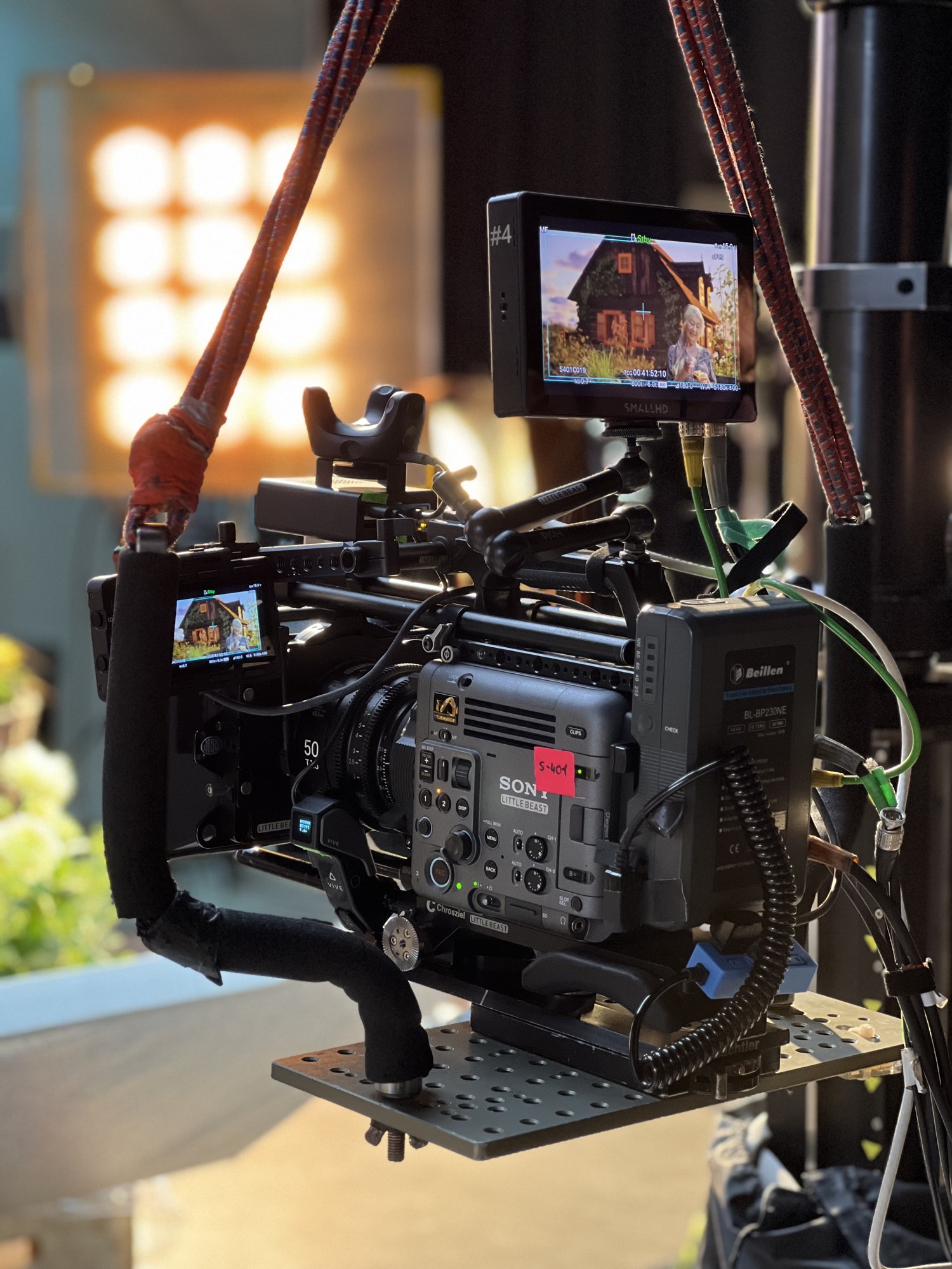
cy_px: 634
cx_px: 476
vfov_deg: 25.3
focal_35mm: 77
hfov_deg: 19.1
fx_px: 2824
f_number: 2.8
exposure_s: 1/33
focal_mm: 9
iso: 320
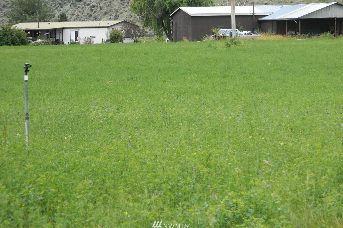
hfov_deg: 11.1
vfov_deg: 7.4
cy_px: 108
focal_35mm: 185
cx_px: 171
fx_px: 1762
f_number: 5.1
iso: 80
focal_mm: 31.8
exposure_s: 1/125
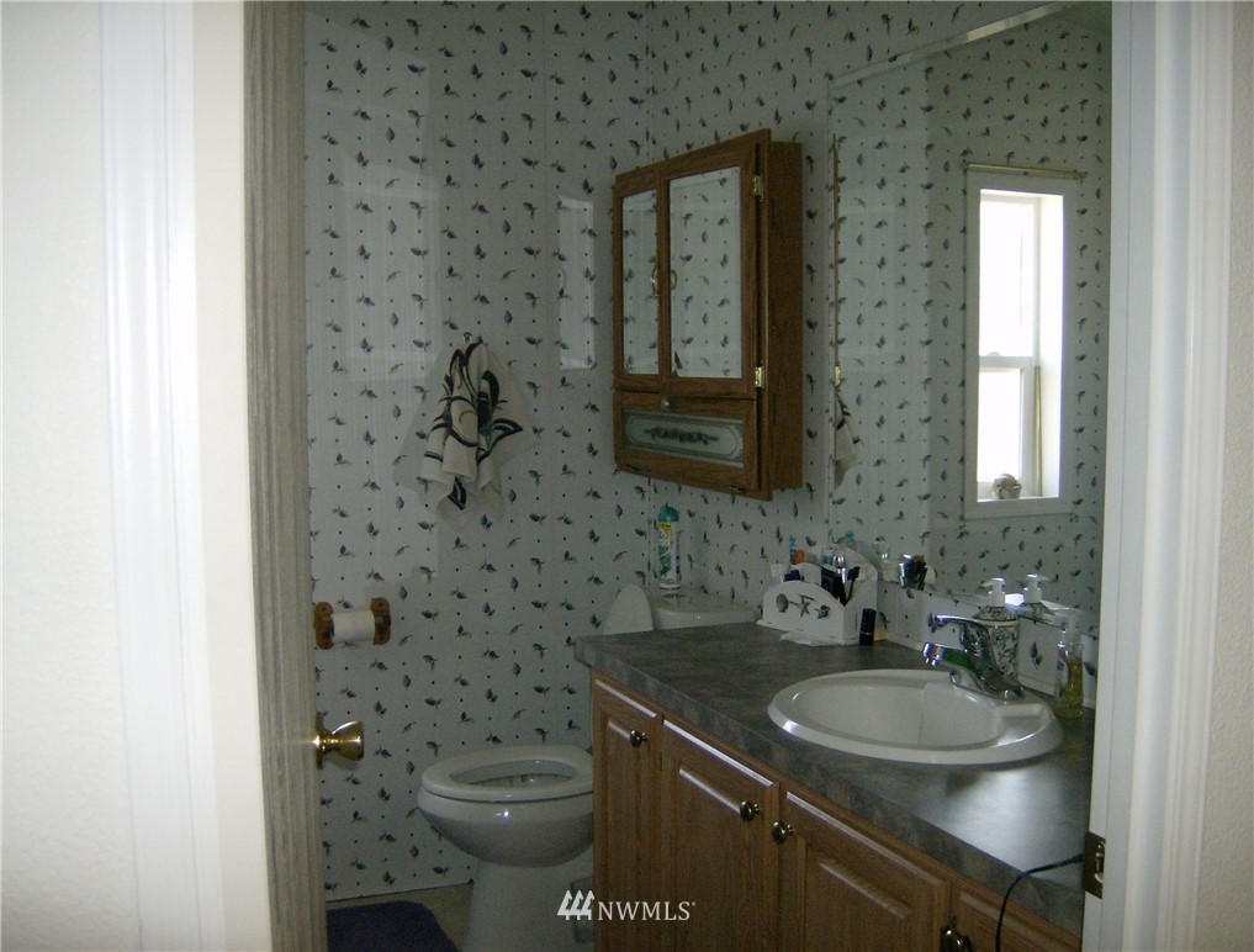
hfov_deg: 51.2
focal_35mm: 36
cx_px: 627
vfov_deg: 39.9
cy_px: 476
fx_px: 1310
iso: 200
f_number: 2.8
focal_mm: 6
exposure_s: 1/60
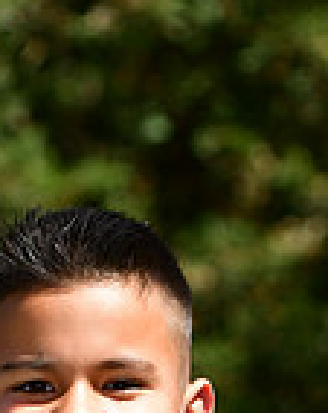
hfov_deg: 2.8
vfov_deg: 3.5
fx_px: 6658
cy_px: 573
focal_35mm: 547
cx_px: -13
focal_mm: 95
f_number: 4.5
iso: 400
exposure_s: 1/2000
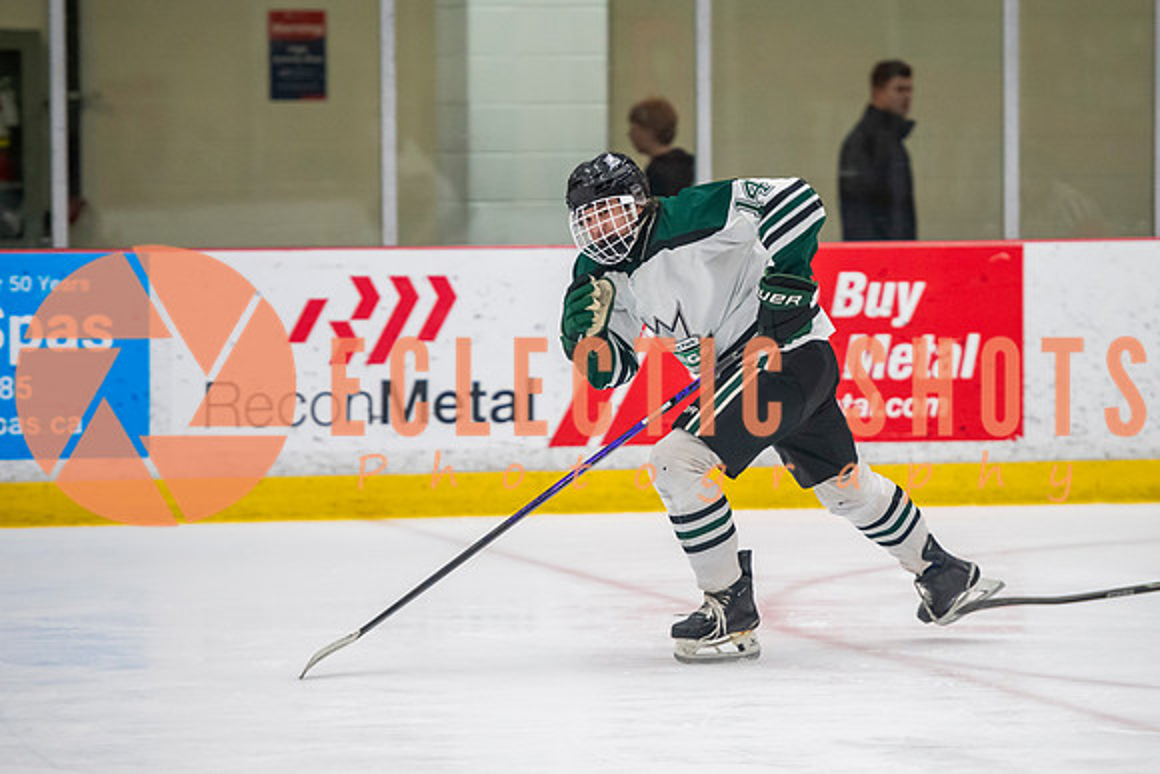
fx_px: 7116
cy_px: 348
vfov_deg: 6.2
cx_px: 730
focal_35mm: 221
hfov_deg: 9.3
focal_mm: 165
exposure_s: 1/640
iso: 2000
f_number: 3.2
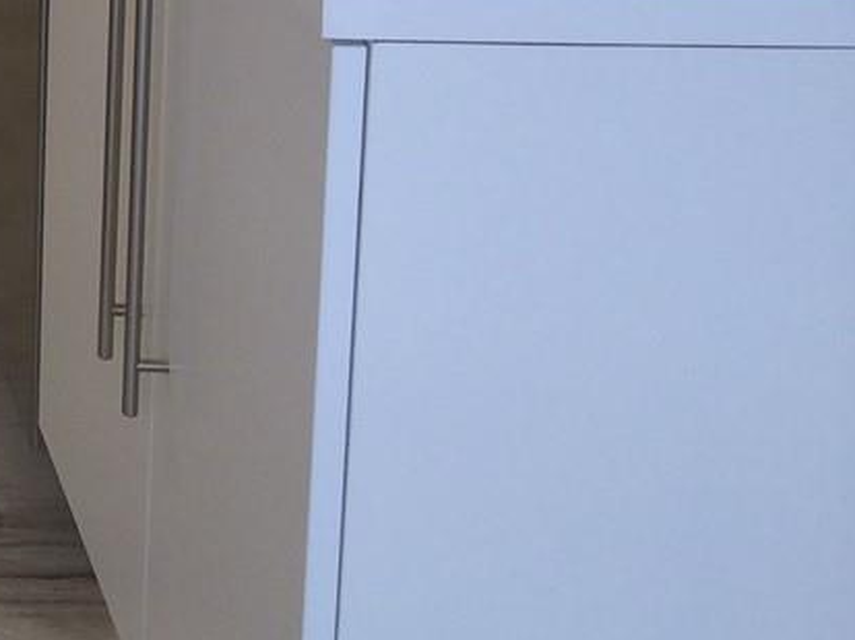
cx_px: -756
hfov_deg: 14.6
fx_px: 2863
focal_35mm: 116
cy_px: -562
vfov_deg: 11.7
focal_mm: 4.12
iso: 32
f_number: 2.2
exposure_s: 1/61
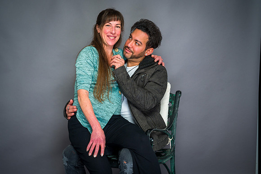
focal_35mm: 50
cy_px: 87
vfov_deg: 27.0
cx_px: 130
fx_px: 362
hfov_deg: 39.6
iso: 200
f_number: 5.6
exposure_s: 1/100
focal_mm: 50
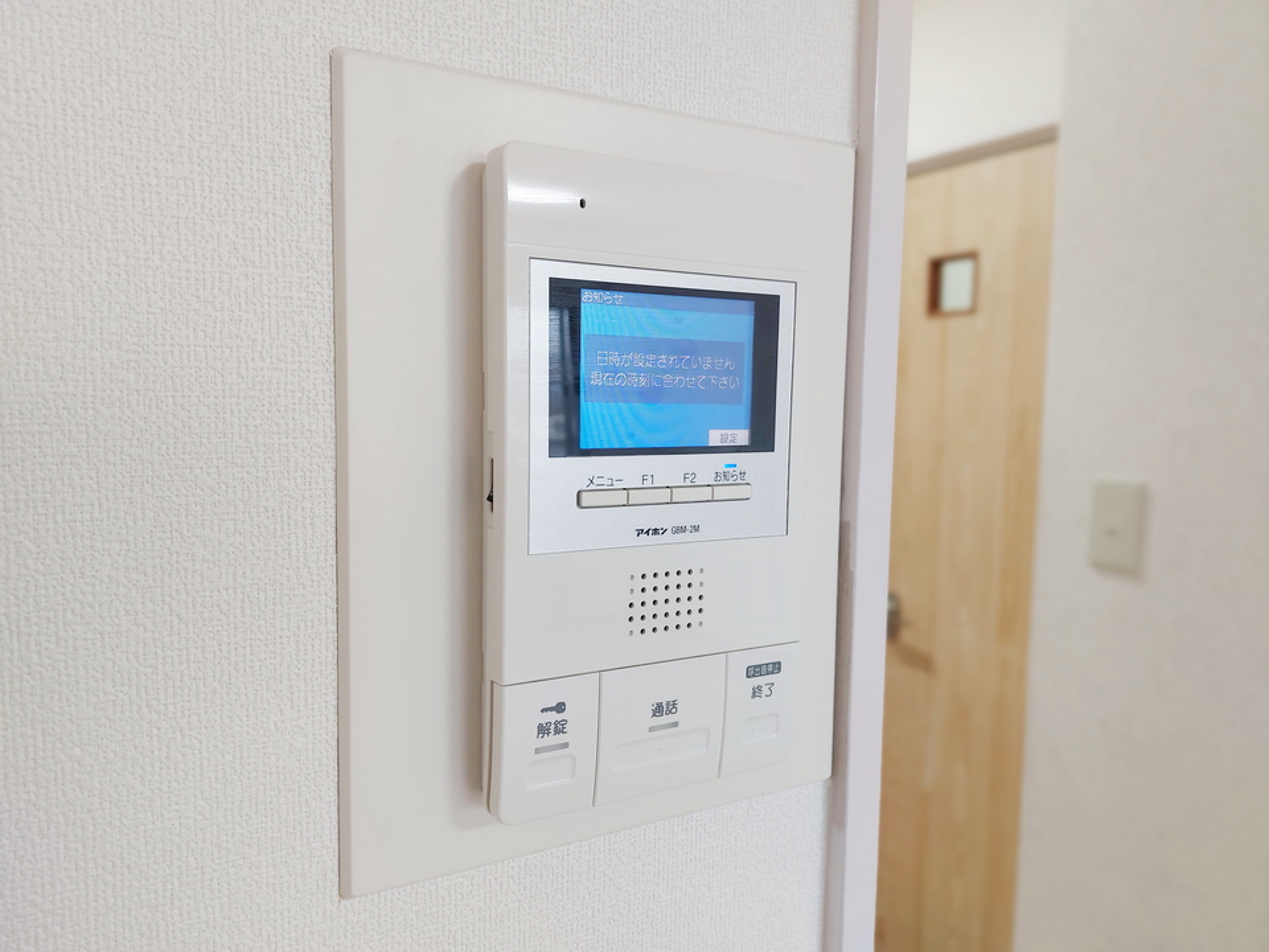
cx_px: 634
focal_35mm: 24
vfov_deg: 56.8
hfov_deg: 71.6
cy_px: 476
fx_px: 880
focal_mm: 5.23
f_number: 1.8
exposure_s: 1/24
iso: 50
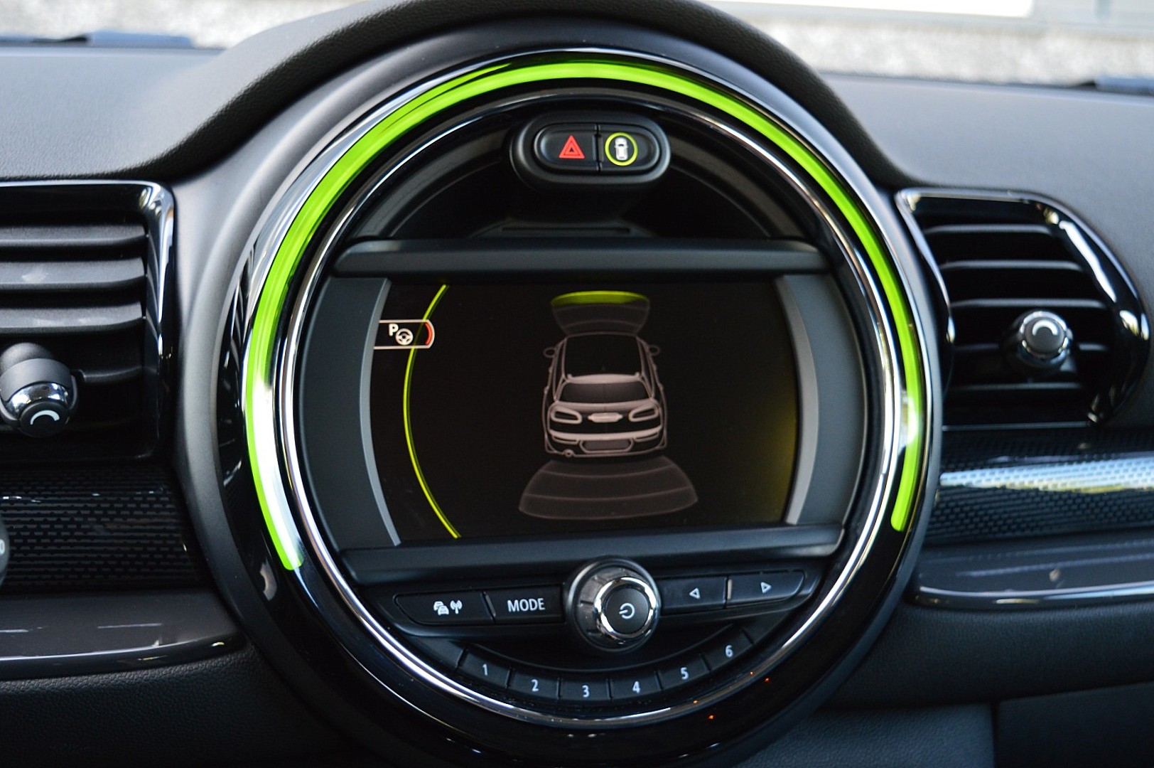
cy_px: 384
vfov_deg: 29.8
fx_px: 1441
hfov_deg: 43.6
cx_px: 577
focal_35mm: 45
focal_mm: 30
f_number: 4.5
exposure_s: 1/60
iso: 800
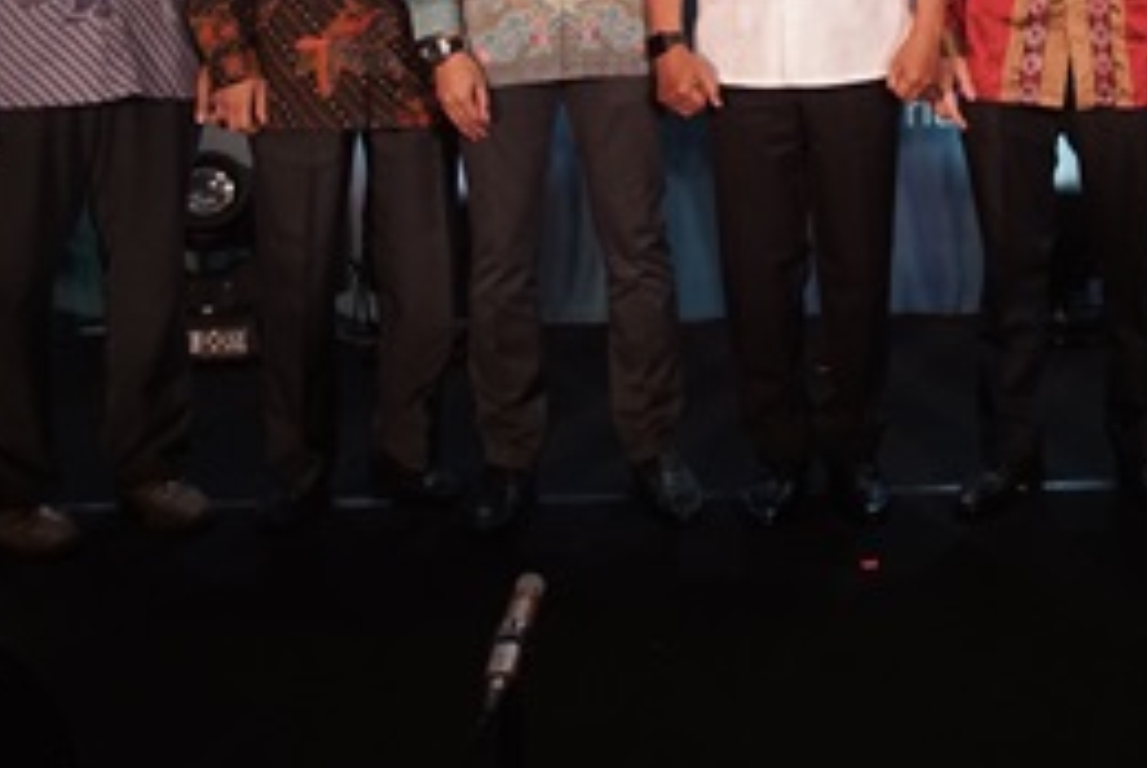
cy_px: -117
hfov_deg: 32.7
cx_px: 962
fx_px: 1882
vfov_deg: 21.6
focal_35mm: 59
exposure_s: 1/400
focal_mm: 24
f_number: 2
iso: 1250
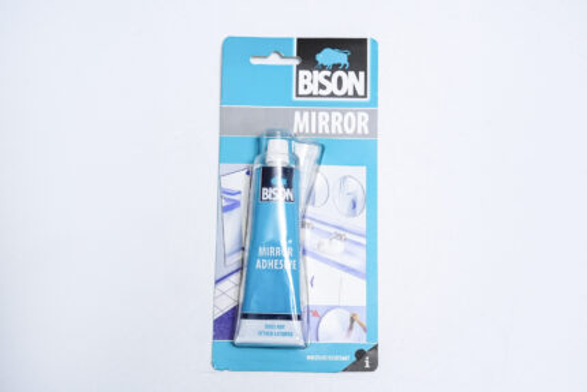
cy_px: 196
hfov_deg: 32.9
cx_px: 294
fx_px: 995
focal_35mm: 61
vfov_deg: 22.3
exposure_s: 1/160
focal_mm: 61
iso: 3200
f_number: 10
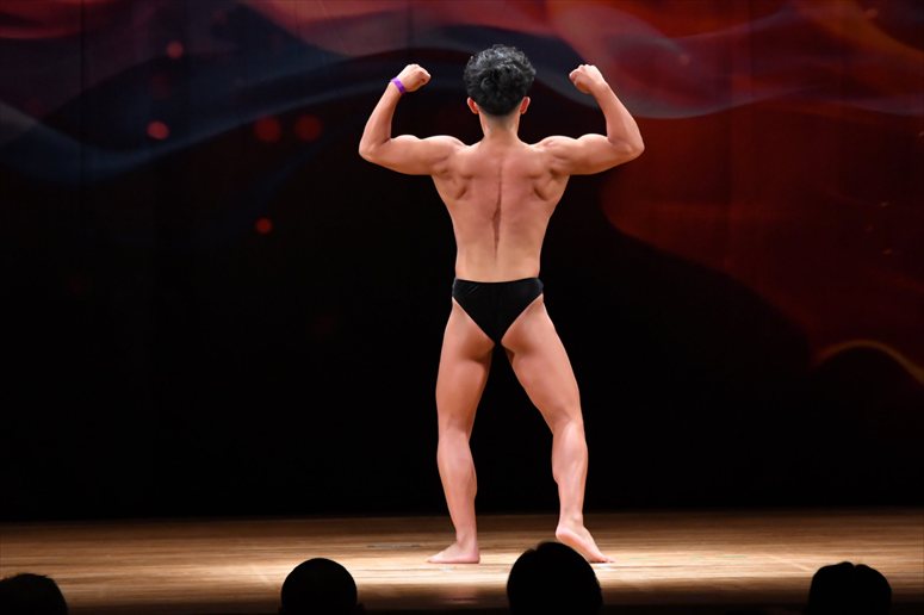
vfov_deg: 5.4
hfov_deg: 8.1
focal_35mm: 255
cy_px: 308
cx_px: 462
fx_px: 6542
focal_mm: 170
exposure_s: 1/400
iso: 4000
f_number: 5.6
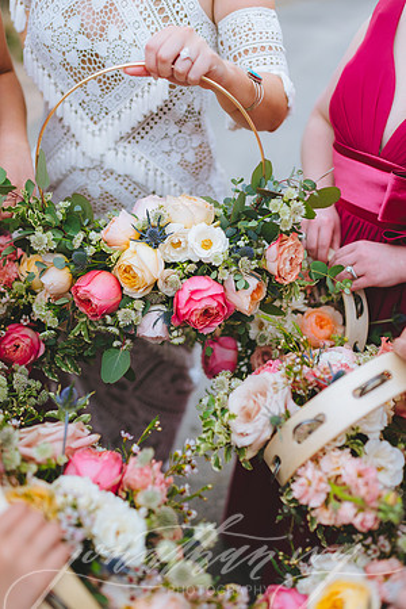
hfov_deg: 37.9
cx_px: 203
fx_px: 592
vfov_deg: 54.4
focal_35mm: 35
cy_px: 304
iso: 100
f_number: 2
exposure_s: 1/2500
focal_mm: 35
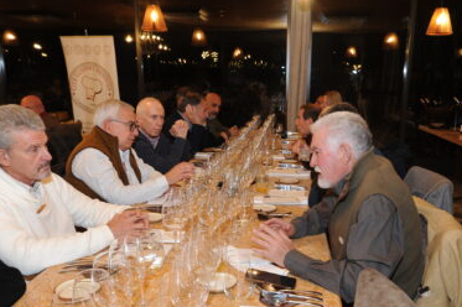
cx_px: 270
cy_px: 202
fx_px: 449
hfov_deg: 54.2
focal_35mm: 35
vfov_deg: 37.4
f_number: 5
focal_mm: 17
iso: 800
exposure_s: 1/40
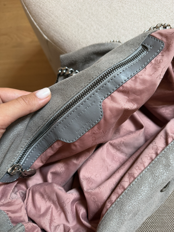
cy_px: 116
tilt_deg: -84.3
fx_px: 161
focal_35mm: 24
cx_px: 87
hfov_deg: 56.8
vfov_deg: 71.6
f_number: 1.78
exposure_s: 1/109
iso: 200
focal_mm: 6.76
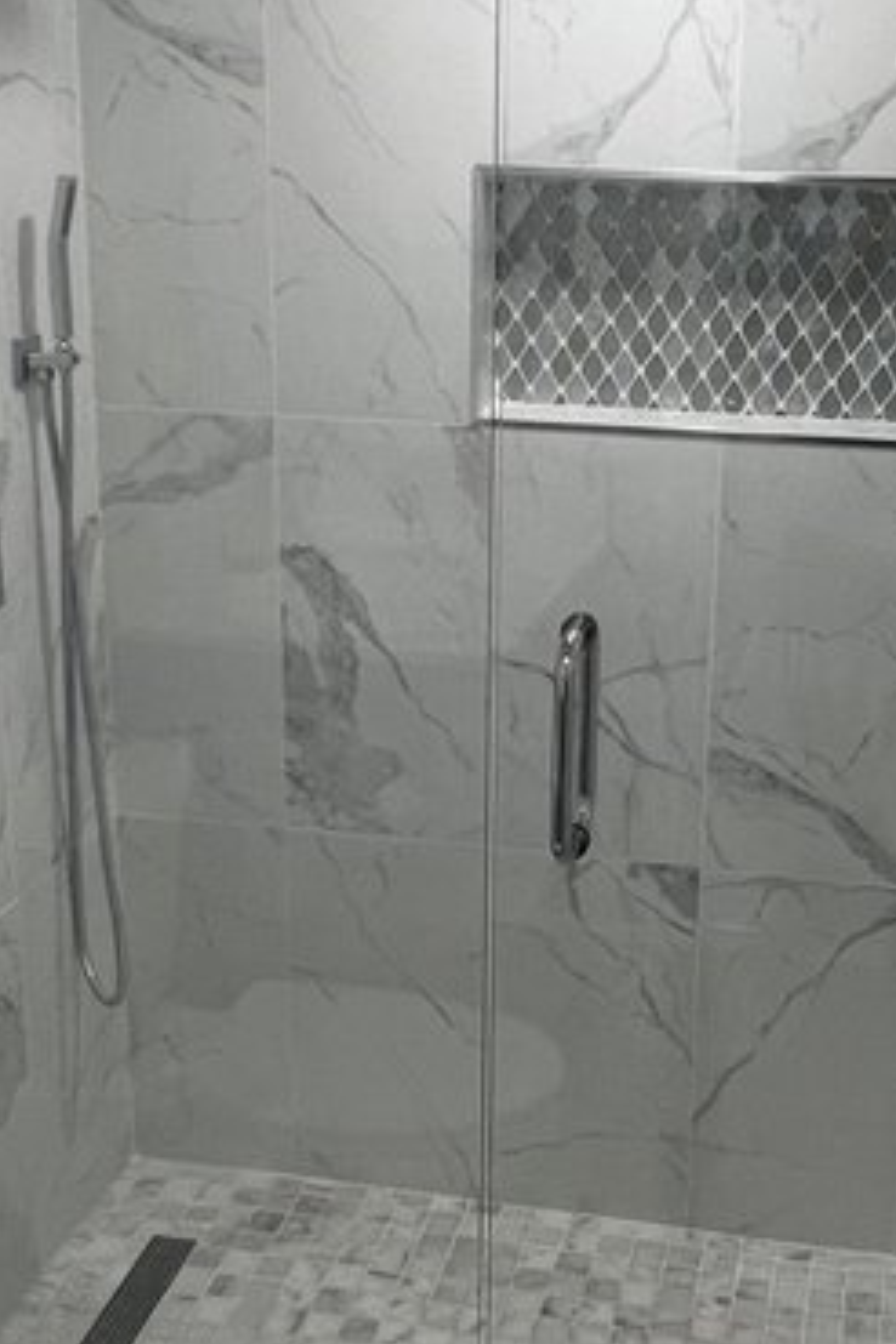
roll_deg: -2.0
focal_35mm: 44
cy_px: 597
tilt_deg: -16.6
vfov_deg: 44.4
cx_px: 579
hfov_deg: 30.3
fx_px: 1643
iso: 100
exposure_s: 1/120
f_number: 1.8
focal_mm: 1.57
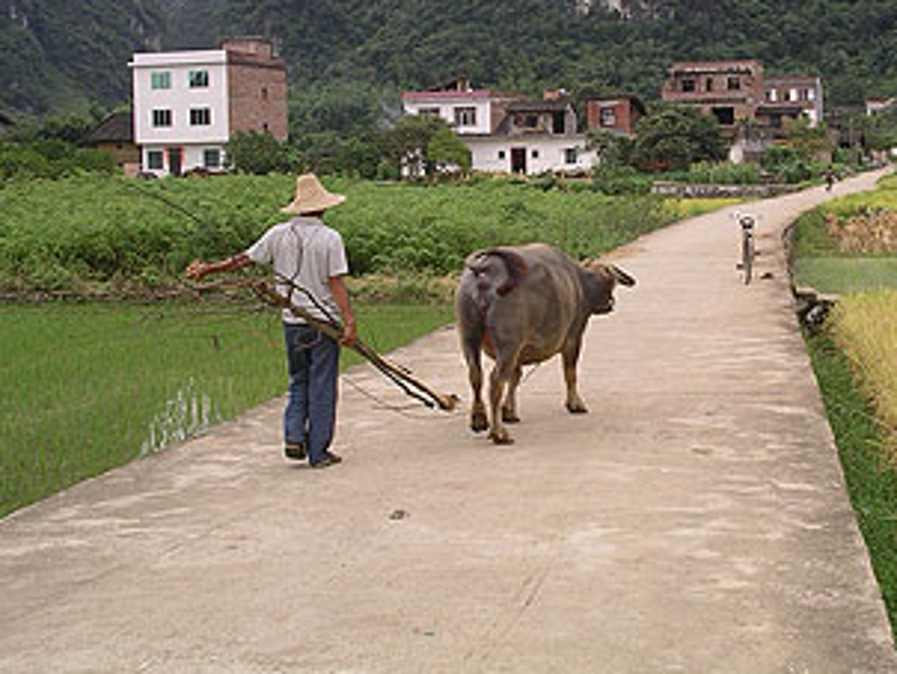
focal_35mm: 67
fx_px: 1738
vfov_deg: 21.8
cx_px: 570
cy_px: 208
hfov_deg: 28.8
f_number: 4.3
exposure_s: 1/285
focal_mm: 9.3
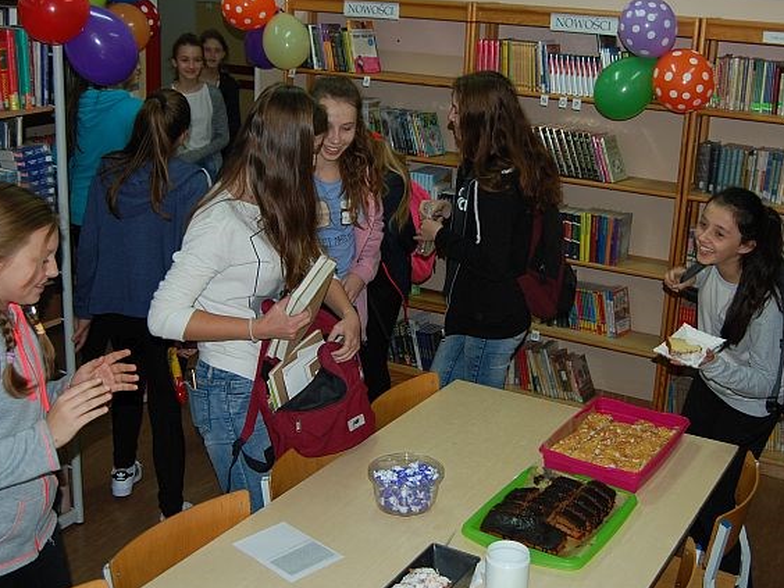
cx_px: 435
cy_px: 249
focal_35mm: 45
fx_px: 1019
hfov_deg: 42.0
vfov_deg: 32.1
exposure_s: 1/60
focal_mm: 22
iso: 200
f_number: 3.8
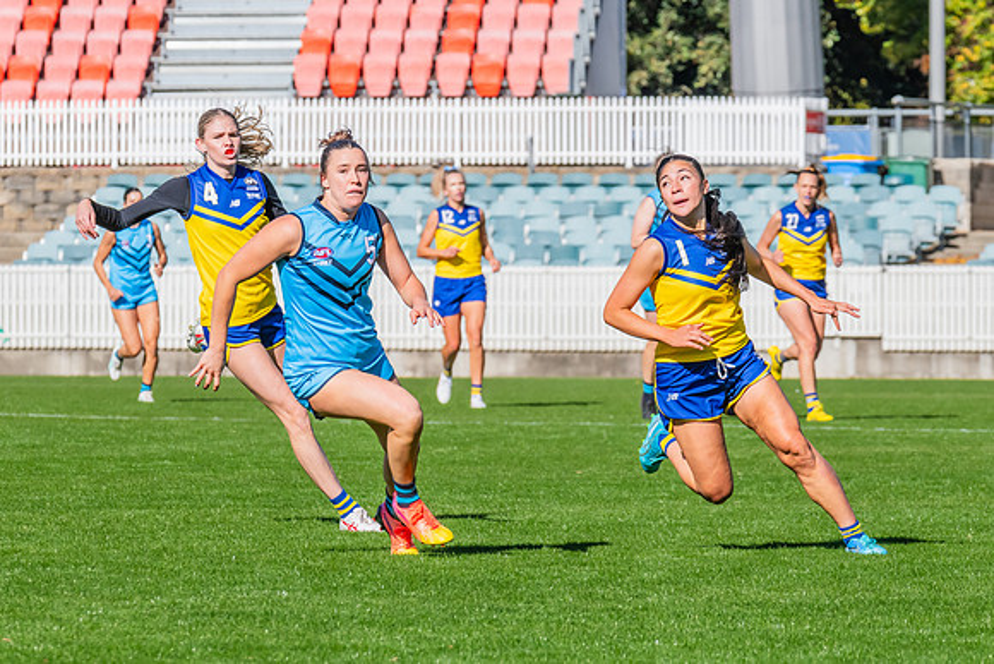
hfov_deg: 5.2
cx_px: 566
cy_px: 364
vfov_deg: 3.5
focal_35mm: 396
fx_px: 10940
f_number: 14
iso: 800
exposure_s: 1/1250
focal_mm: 310
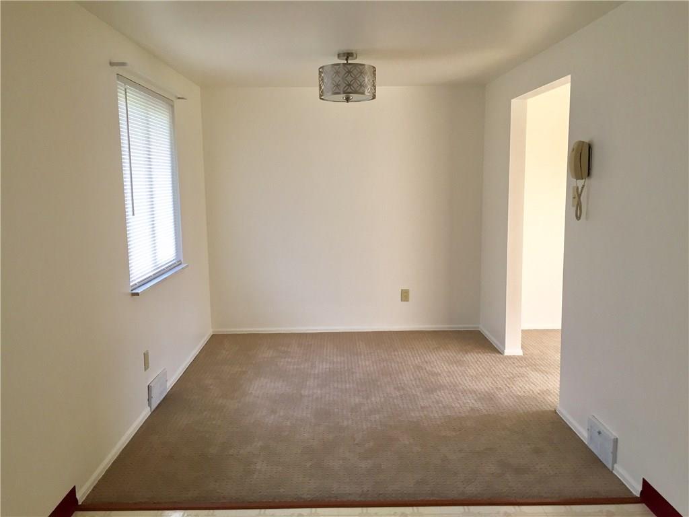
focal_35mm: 29
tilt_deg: -8.5
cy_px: 258
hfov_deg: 61.7
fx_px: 577
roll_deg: +0.1
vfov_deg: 48.2
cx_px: 344
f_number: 2.2
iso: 32
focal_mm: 4.15
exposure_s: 1/30
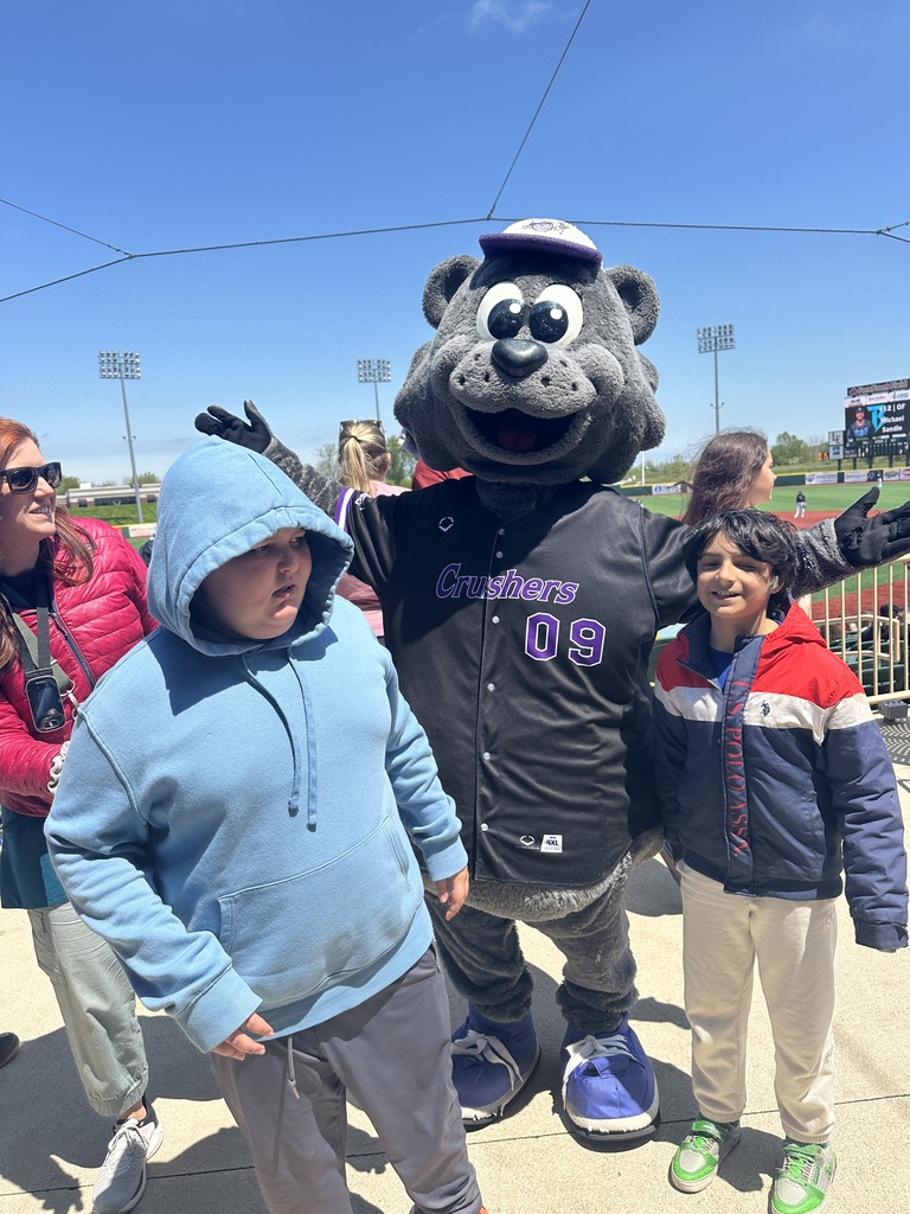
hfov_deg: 56.8
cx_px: 455
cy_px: 607
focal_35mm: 24
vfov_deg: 71.6
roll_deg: +4.4
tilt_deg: -7.4
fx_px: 841
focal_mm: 6.86
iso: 80
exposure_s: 1/3472
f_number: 1.78
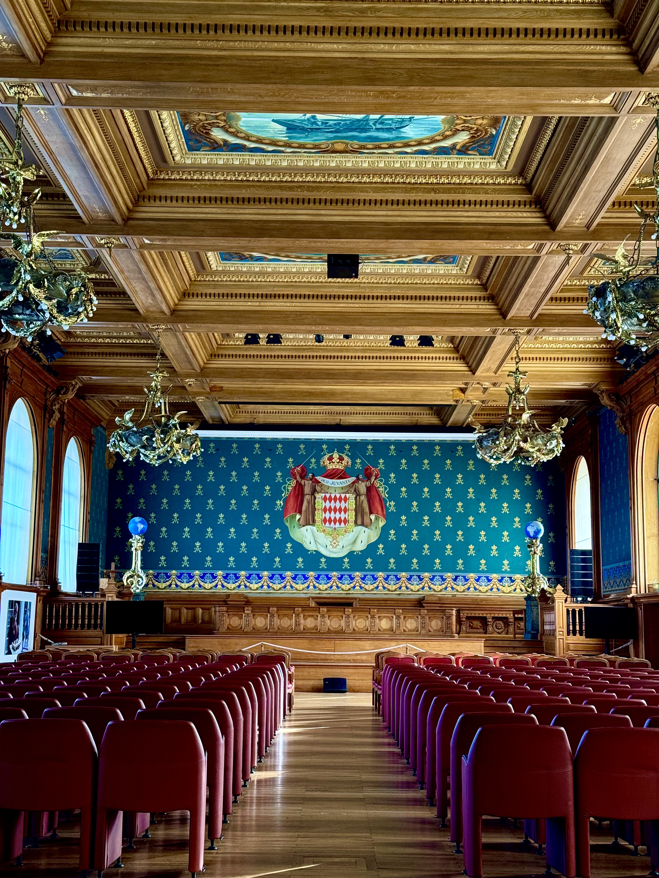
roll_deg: -1.2
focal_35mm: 48
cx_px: 330
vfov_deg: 39.7
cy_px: 439
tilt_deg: +8.8
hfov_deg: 30.3
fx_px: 1218
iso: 320
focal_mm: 6.76
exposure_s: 1/33
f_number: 1.78
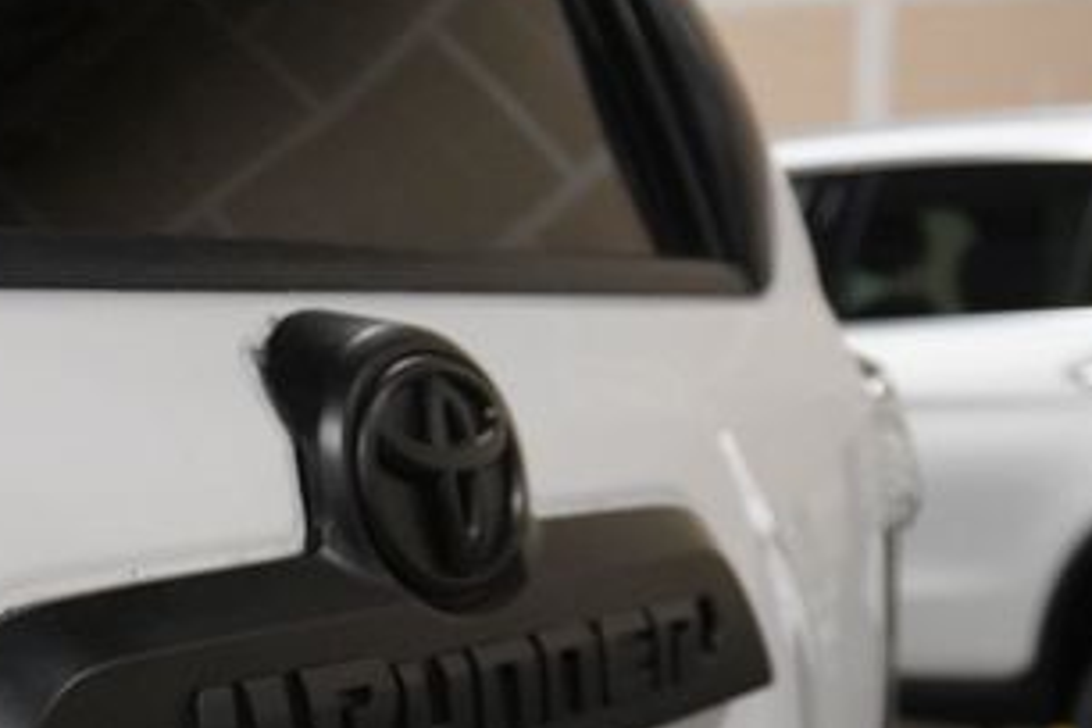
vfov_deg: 14.8
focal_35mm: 91
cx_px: 232
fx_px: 2762
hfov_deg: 22.1
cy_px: 710
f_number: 4.5
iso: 3200
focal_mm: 29
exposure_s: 1/160
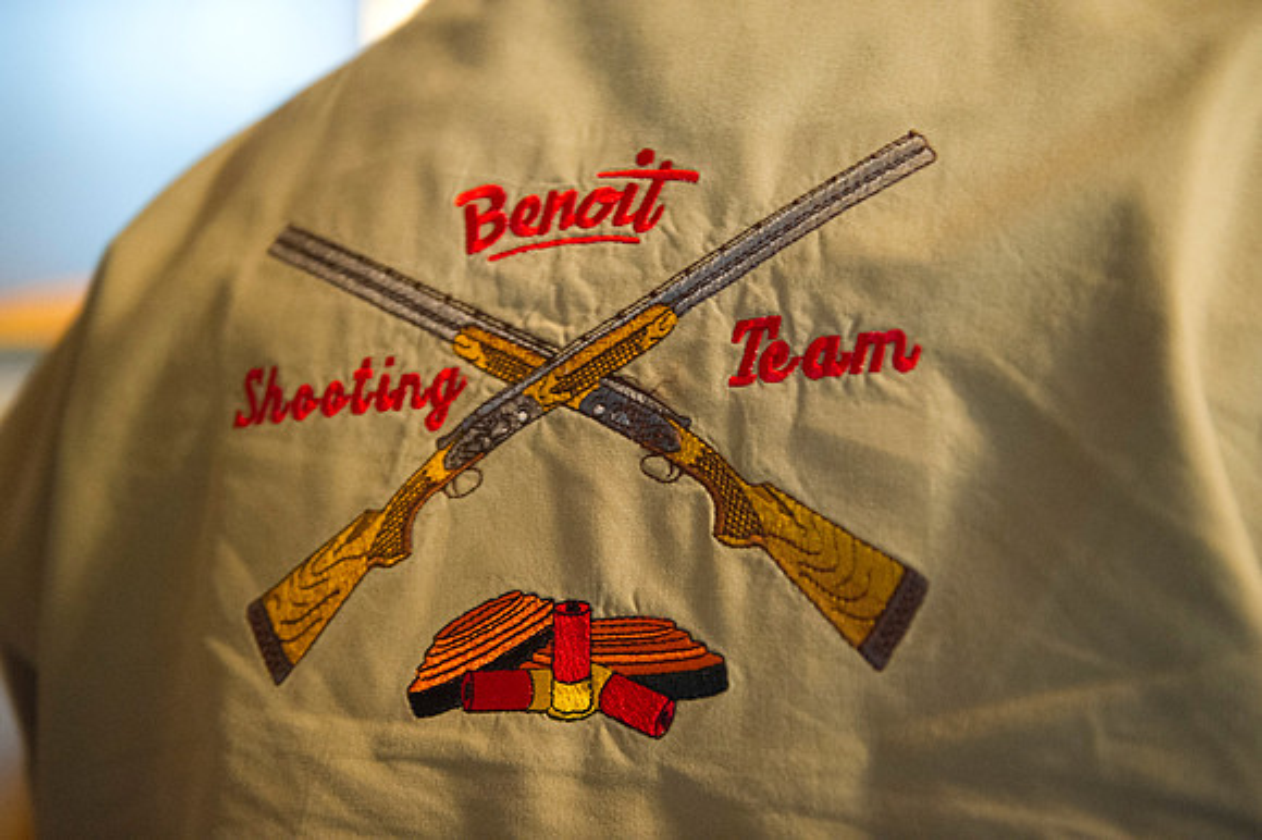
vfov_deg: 28.0
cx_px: 631
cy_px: 420
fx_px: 1682
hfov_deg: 41.1
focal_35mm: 48
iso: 3200
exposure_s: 1/100
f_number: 2.8
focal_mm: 48
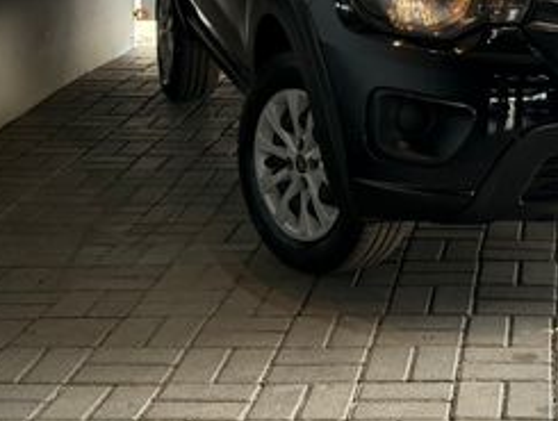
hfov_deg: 20.7
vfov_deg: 15.9
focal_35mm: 92
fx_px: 1487
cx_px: 519
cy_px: 34
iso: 100
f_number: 1.78
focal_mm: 6.76
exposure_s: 1/242
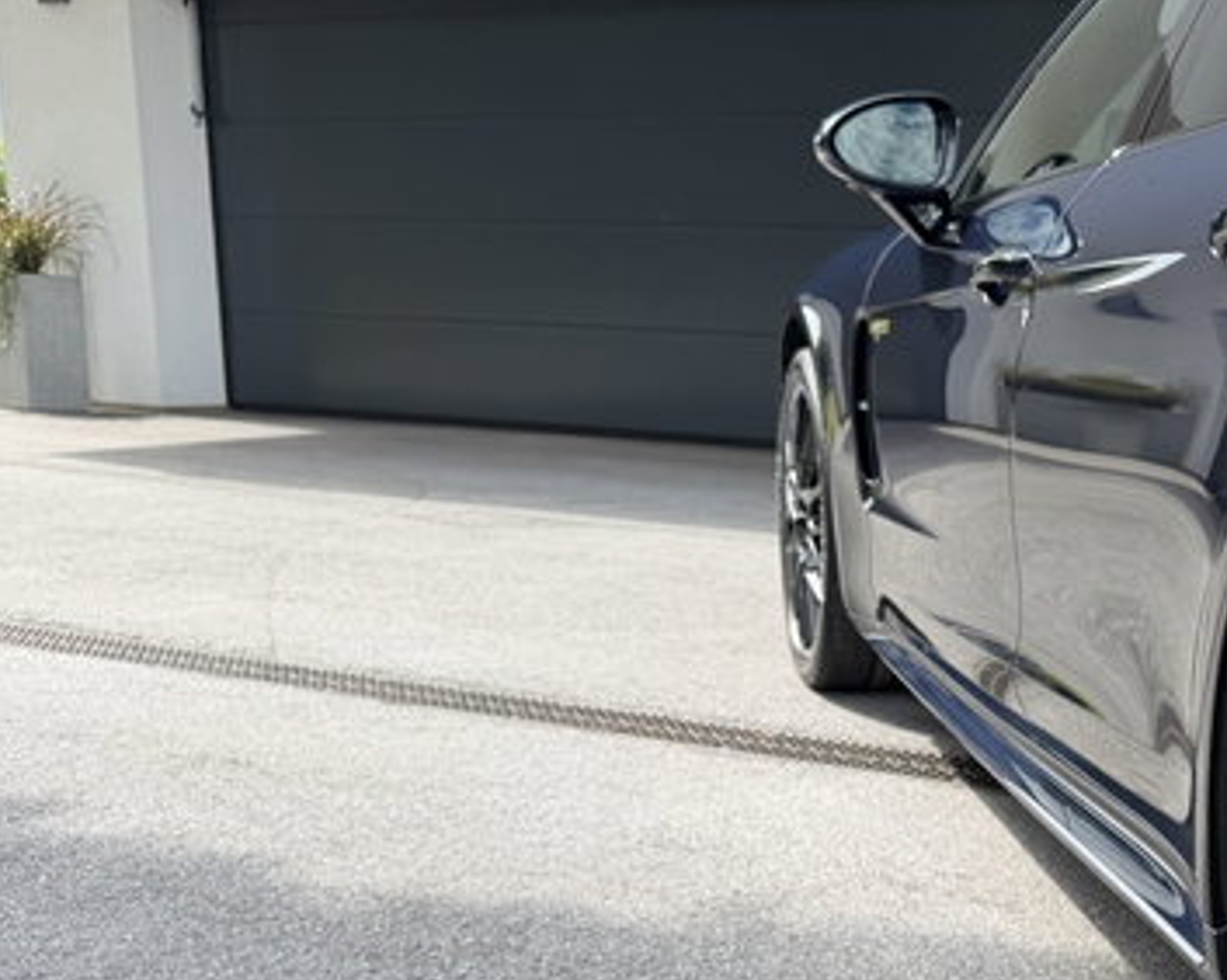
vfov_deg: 29.3
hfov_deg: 33.1
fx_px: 1851
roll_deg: -1.6
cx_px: 1272
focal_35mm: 51
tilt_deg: -11.5
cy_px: 692
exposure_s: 1/1314
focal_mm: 6.76
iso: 80
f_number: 1.78
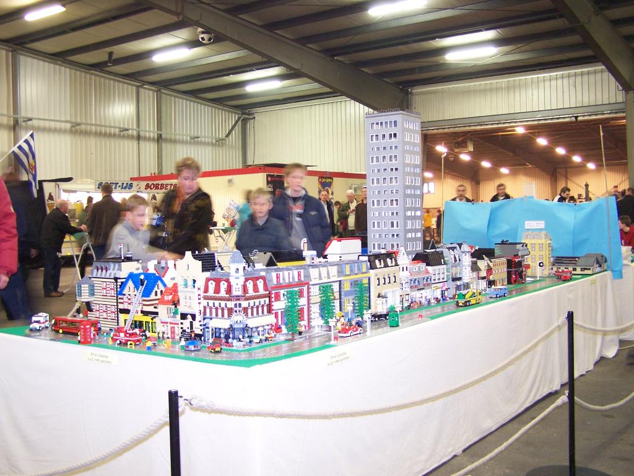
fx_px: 696
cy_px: 238
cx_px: 317
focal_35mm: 38
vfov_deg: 37.7
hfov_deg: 49.0
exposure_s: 1/6
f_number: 2.8
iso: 140
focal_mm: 6.3
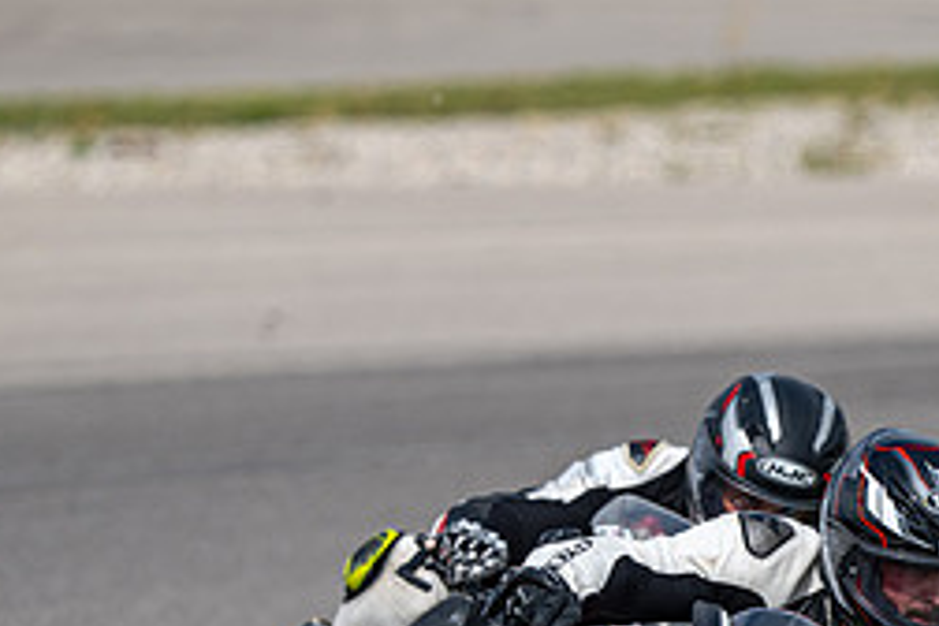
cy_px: 717
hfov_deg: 2.1
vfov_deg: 1.4
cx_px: 607
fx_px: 25247
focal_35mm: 968
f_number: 6.3
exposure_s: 1/1000
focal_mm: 420
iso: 100
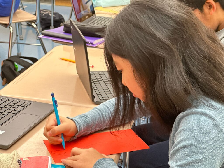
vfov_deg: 19.1
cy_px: 84
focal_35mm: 77
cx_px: 112
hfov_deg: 25.3
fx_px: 498
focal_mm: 9
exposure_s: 1/24
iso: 400
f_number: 2.8
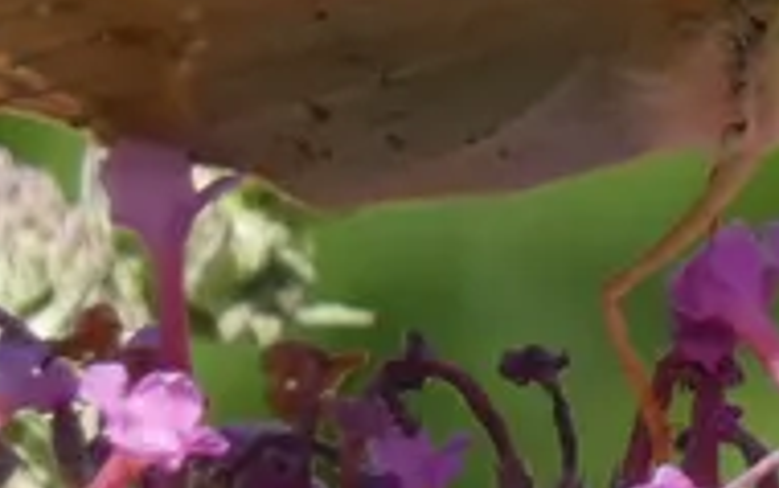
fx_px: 37982
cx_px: 816
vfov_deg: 0.7
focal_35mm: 1788
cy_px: -295
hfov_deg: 1.2
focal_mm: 89.5
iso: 80
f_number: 5.6
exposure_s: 1/200
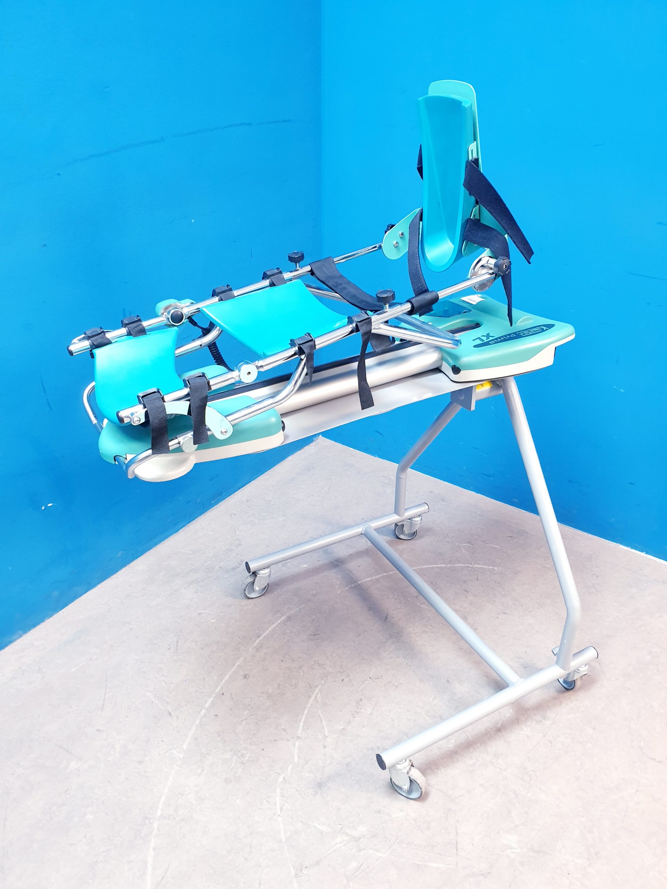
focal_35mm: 26
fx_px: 668
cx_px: 334
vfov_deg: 67.3
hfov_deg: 53.1
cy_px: 444
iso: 320
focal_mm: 4.3
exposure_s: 1/25
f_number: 2.4
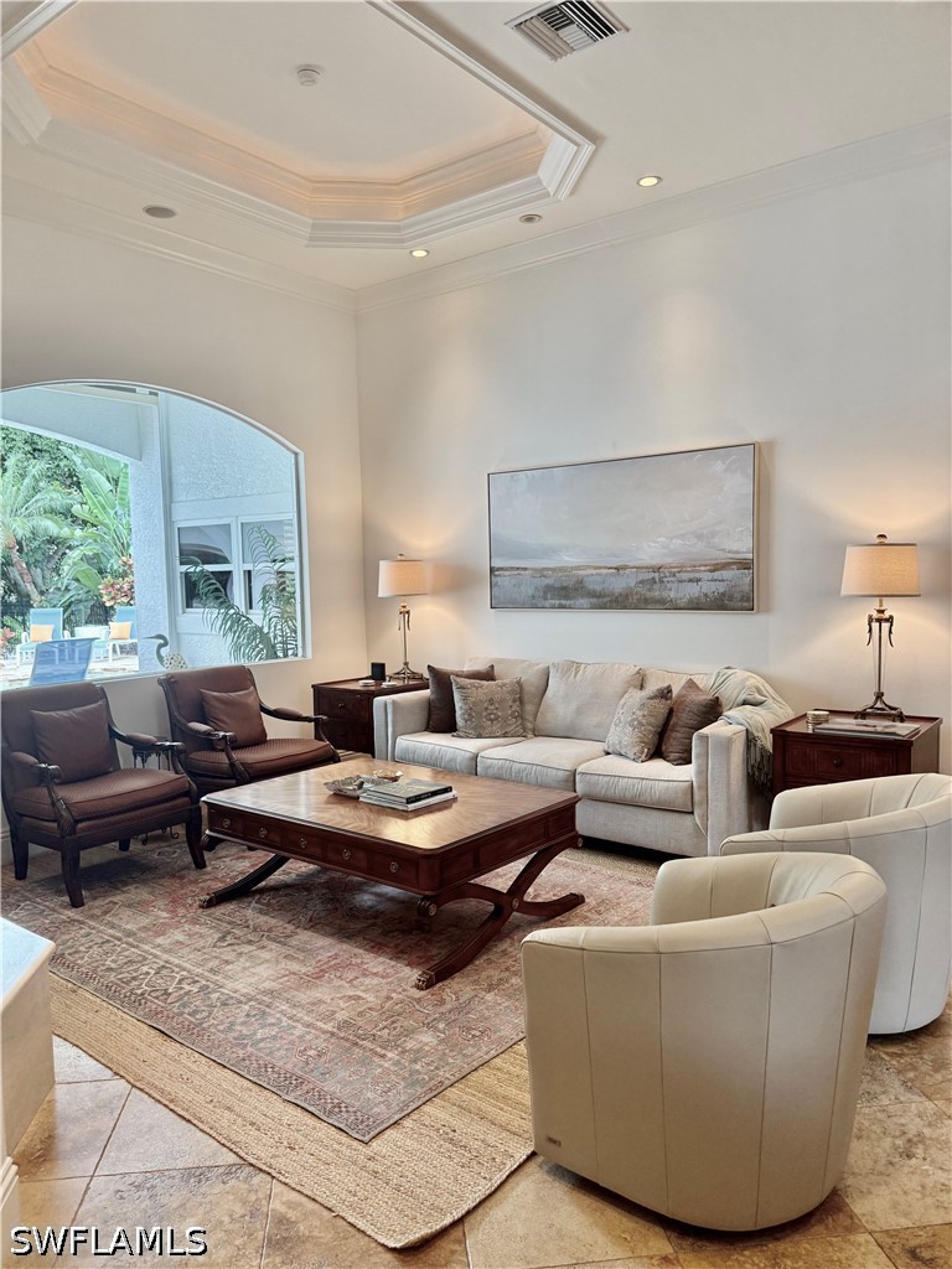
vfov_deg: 71.6
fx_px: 880
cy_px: 634
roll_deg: +1.9
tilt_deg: -3.0
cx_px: 476
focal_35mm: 24
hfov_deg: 56.8
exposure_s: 1/120
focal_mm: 6.76
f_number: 1.78
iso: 160
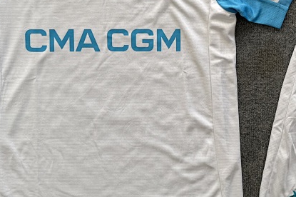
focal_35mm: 65
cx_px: 220
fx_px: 534
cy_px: 41
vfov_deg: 20.7
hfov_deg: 30.5
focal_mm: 6.76
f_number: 1.78
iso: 64
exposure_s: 1/222
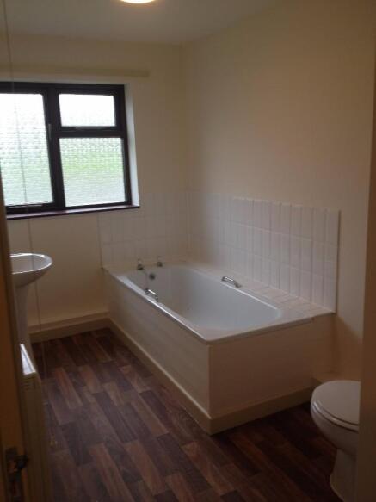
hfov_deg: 40.7
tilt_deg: -11.1
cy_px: 251
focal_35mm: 35
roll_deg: +3.2
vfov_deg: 52.6
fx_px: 507
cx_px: 188
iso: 50
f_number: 2.4
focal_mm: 4.28
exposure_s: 1/20
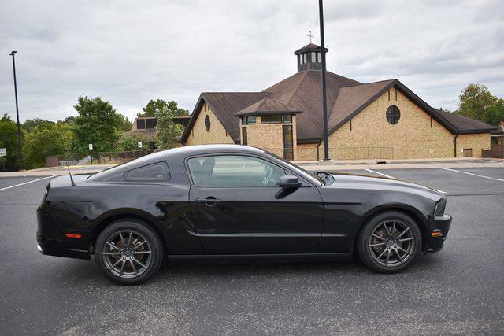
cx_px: 252
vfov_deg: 41.7
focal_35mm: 32
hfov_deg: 59.5
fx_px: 441
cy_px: 168
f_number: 4
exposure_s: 1/250
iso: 400
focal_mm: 21
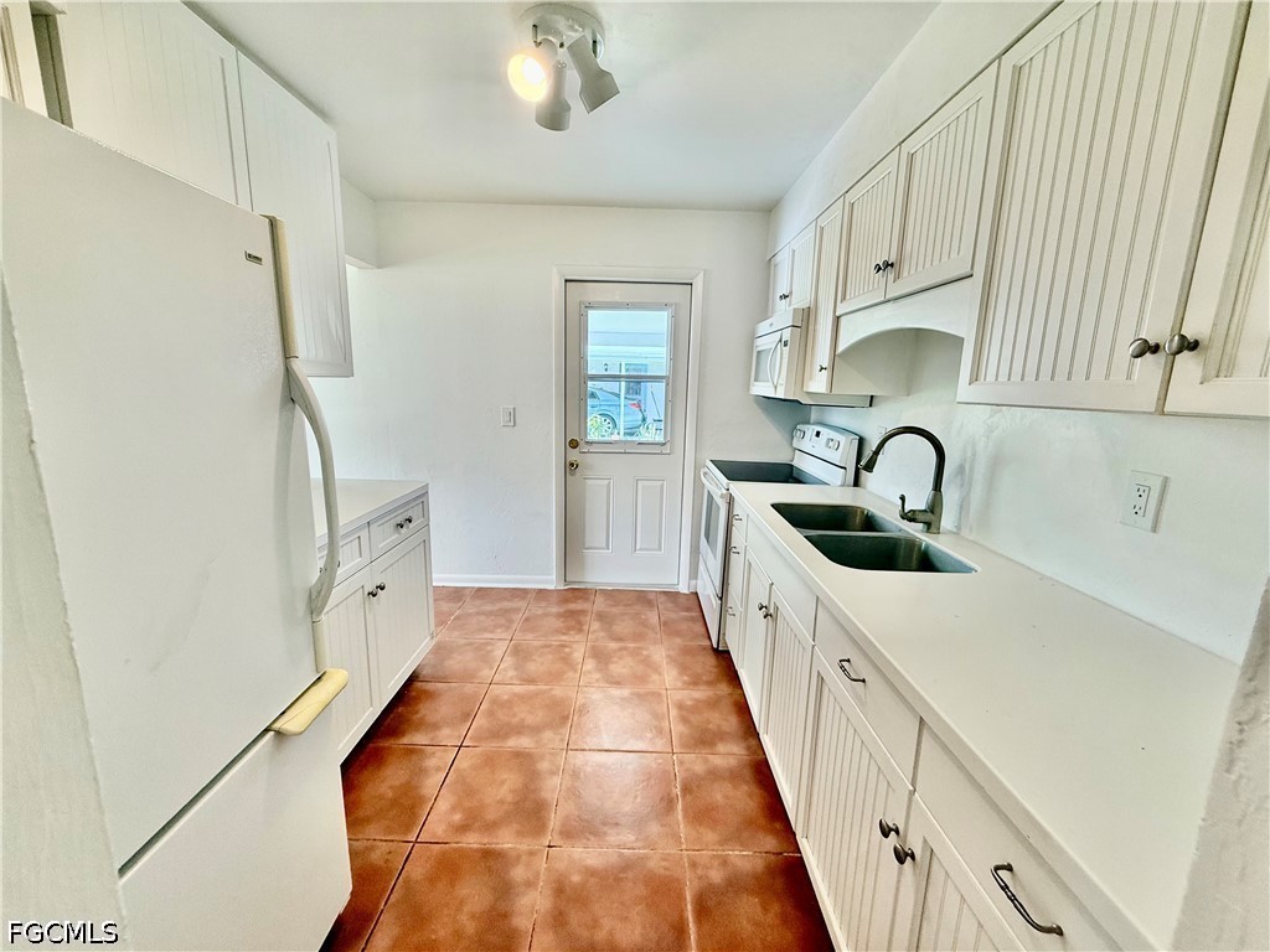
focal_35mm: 14
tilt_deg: -9.6
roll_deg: -1.9
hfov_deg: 102.1
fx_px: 514
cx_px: 635
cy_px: 476
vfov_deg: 85.7
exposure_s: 1/120
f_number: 2.2
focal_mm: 2.22
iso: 125
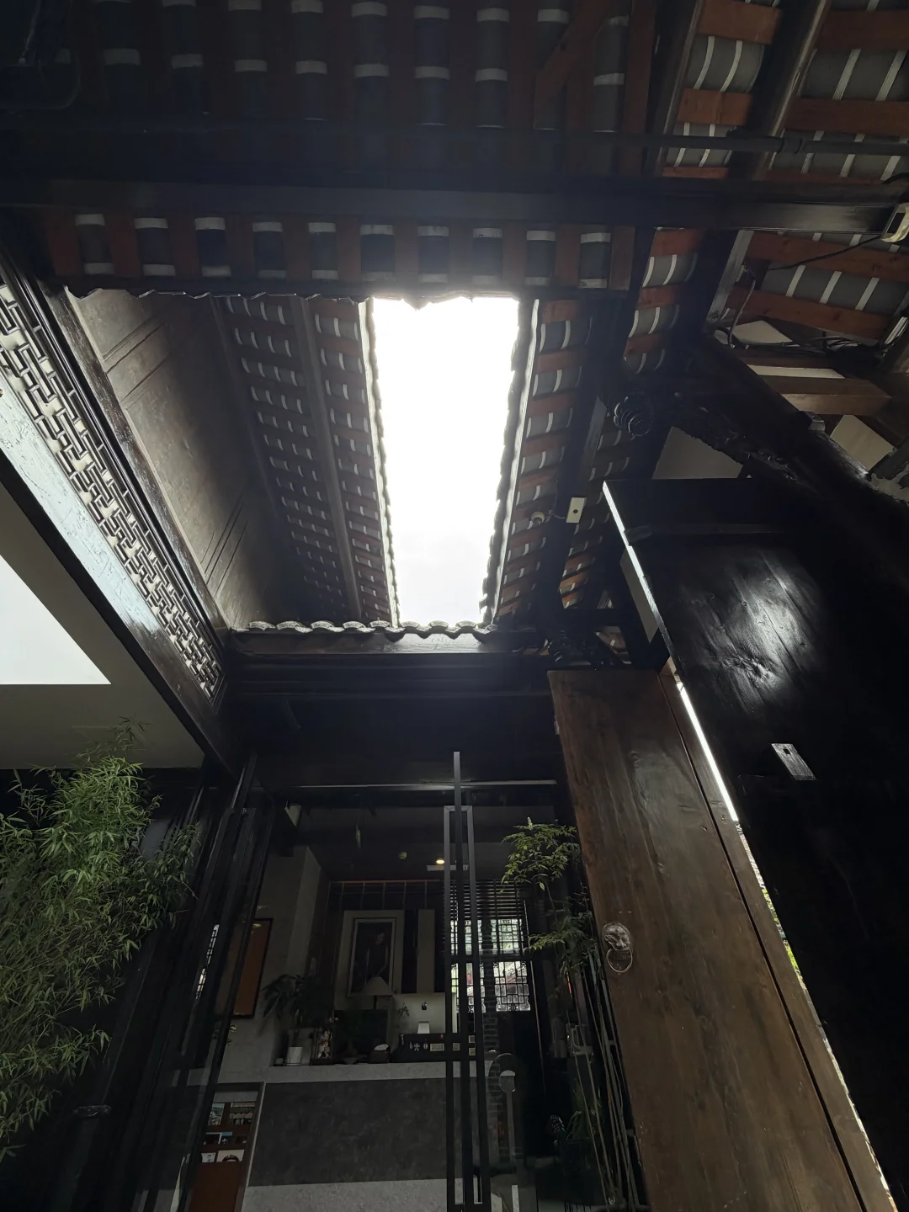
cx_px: 454
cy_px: 606
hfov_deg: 85.7
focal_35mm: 14
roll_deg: +2.0
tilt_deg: +42.4
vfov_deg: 102.1
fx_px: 490
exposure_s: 1/370
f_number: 2.2
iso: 50
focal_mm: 2.22
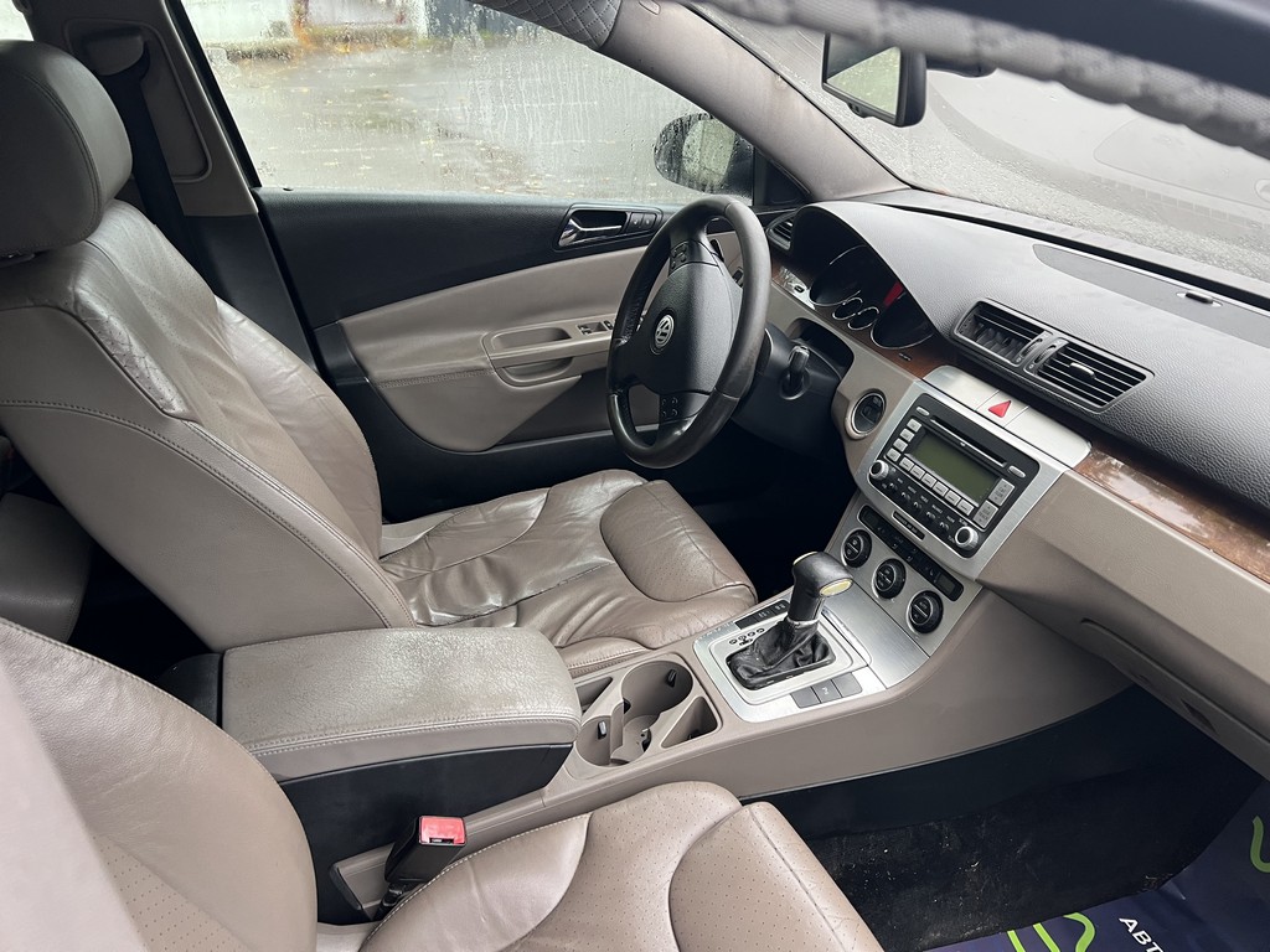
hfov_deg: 67.3
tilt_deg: -28.5
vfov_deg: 53.1
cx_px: 635
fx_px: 954
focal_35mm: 26
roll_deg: -0.5
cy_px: 476
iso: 125
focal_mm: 5.7
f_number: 1.5
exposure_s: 1/91
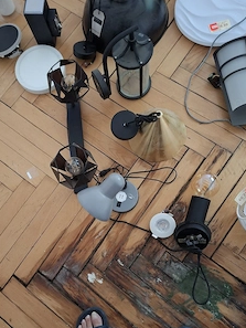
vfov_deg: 57.9
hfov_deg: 45.3
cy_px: 194
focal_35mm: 31
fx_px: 294
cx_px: 103
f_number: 1.8
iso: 400
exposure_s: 1/25
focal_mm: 5.54
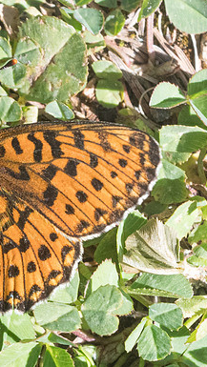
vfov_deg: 2.8
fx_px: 7473
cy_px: 227
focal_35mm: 767
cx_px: -45
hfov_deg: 1.6
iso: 800
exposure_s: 1/500
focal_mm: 150
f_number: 13
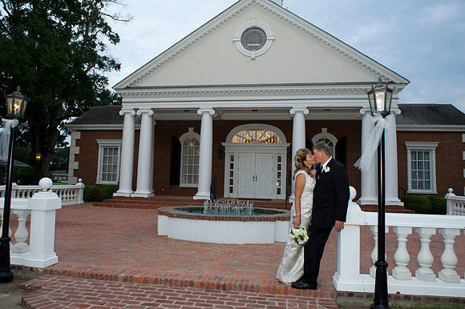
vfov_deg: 53.1
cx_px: 232
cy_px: 154
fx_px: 310
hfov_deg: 73.8
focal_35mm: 24
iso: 1000
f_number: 5.6
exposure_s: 1/100
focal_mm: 24
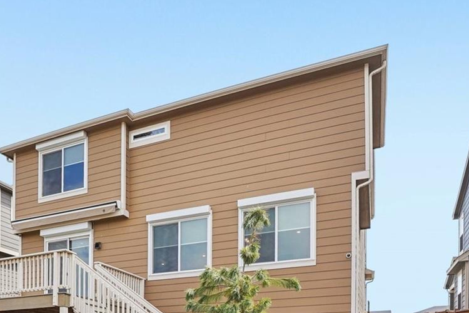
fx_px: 417
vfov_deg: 40.3
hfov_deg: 57.4
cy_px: 221
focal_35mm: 32
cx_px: 156
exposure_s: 1/160
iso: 100
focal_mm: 10
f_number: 8
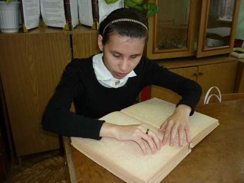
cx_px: 122
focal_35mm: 33
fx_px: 233
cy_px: 92
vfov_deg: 43.0
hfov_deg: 55.3
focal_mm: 5.5
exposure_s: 1/30
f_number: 2.8
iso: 100
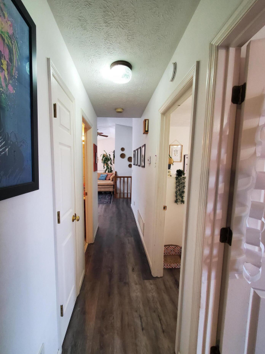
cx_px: 125
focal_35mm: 14
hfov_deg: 85.6
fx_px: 143
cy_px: 179
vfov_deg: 102.1
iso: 400
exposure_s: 1/60
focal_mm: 1.8
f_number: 2.2
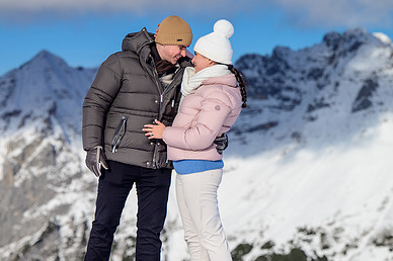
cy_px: 148
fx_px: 1516
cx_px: 195
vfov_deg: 9.9
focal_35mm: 139
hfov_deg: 14.8
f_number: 3.5
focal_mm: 93
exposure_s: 1/5000
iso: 100
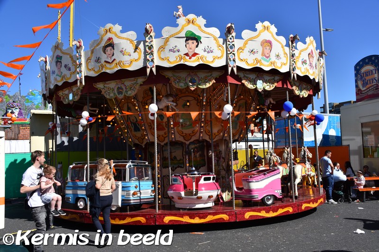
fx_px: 316
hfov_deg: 61.9
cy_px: 126
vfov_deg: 43.6
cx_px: 190
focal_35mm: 30
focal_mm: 20
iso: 180
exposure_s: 1/500
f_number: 8
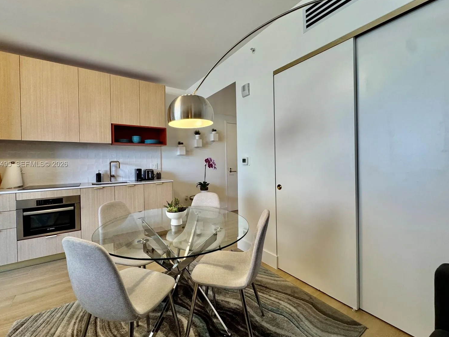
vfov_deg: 81.7
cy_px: 165
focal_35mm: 15
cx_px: 214
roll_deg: +0.9
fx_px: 195
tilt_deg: -1.1
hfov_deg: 98.1
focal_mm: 2.22
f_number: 2.2
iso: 200
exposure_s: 1/120
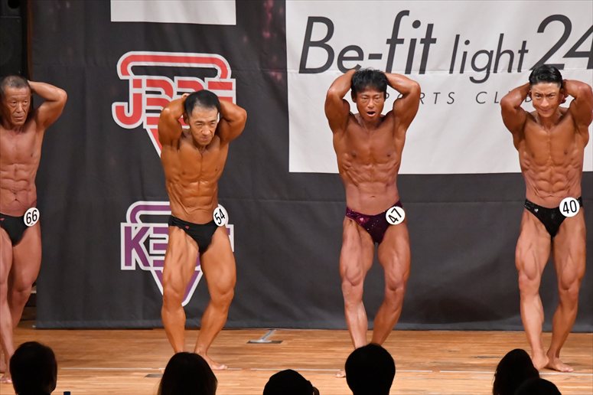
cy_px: 198
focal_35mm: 270
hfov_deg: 7.6
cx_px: 296
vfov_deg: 5.1
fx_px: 4445
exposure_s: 1/400
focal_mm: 180
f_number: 5.6
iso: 10000
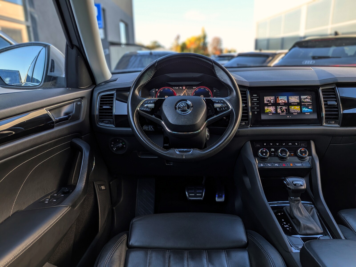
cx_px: 178
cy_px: 134
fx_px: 247
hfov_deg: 71.6
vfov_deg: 56.8
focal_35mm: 24
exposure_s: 1/205
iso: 30
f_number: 1.7
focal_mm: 4.53
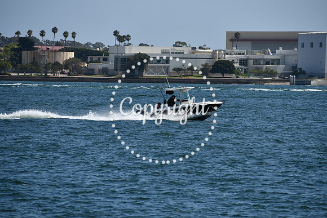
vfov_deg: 4.4
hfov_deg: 6.5
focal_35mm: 315
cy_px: 109
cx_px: 164
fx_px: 2862
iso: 200
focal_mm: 210
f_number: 7.1
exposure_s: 1/1600
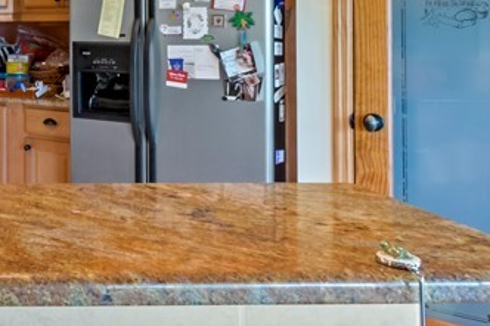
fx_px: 667
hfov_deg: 32.9
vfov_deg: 26.1
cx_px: -101
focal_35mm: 49
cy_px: 2
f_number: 16
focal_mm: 10
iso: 400
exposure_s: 2
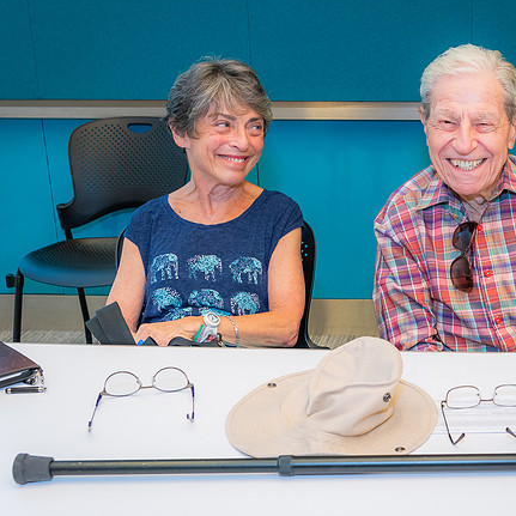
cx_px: 452
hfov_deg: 26.9
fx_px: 1046
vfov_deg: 27.7
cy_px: 275
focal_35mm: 62
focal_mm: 28
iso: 500
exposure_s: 1/60
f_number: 5.6
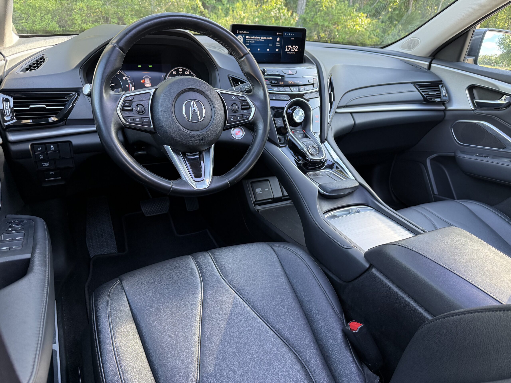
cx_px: 256
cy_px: 192
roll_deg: -4.5
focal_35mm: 24
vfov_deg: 56.8
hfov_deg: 71.6
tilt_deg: -24.8
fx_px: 354
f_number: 1.78
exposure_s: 1/116
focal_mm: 6.76
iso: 200
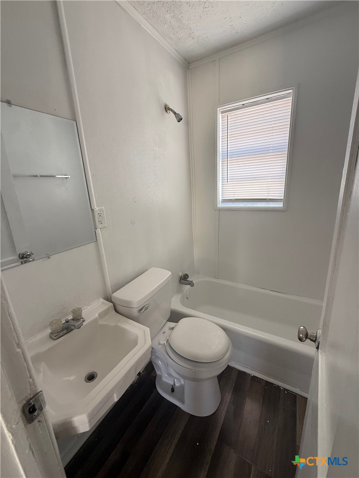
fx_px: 194
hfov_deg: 85.7
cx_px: 180
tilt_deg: -15.1
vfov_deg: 102.1
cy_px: 239
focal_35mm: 14
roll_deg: +4.0
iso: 160
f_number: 2.2
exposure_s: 1/99
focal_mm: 2.22
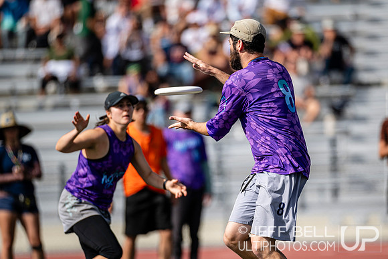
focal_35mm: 419
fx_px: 4512
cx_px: 239
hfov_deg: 4.9
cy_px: 146
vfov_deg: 3.3
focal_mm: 300
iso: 100
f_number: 3.2
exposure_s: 1/2500
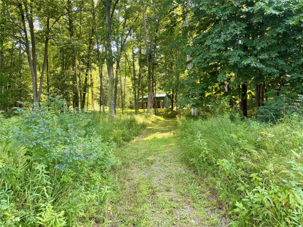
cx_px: 152
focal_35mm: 24
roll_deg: +2.0
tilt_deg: +0.4
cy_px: 114
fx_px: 210
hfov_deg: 71.6
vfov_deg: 56.8
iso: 160
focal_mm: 6.76
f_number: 1.78
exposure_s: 1/161
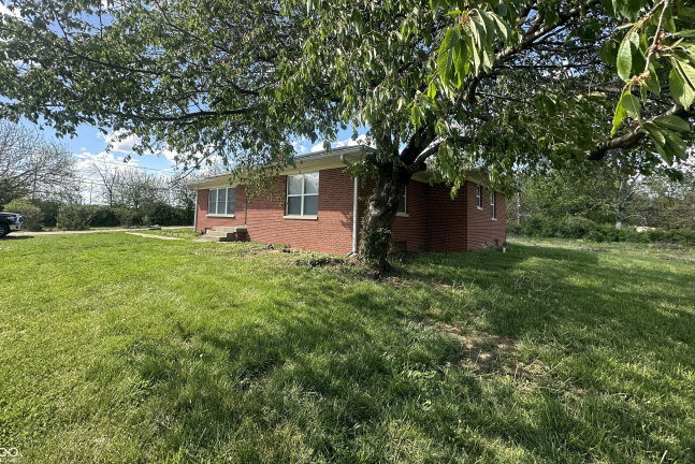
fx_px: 290
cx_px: 345
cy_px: 200
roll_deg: -1.7
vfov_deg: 77.0
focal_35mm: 15
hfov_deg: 100.4
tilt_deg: +5.5
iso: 40
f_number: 2.2
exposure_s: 1/487
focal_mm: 2.22
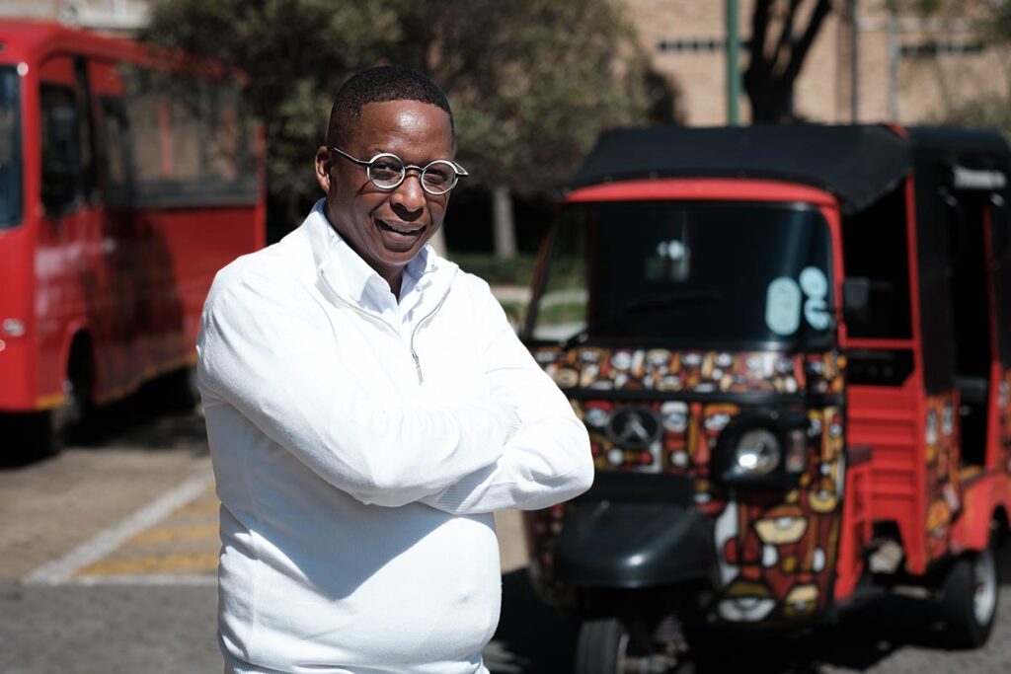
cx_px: 506
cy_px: 337
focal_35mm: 84
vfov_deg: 16.3
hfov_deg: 24.2
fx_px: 2359
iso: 400
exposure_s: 1/3200
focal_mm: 56
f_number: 3.2
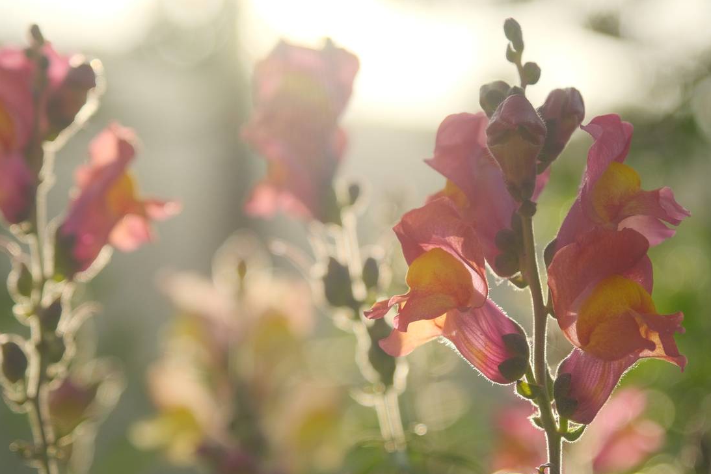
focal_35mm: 120
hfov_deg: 17.1
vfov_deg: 11.4
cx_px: 342
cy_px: 283
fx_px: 2370
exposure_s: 1/2500
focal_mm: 54.5
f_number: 4
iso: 640
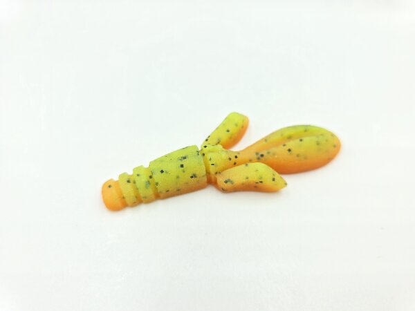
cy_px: 156
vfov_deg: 58.9
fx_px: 276
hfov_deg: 73.9
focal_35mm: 23
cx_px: 208
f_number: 1.7
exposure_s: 1/180
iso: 16
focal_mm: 6.3
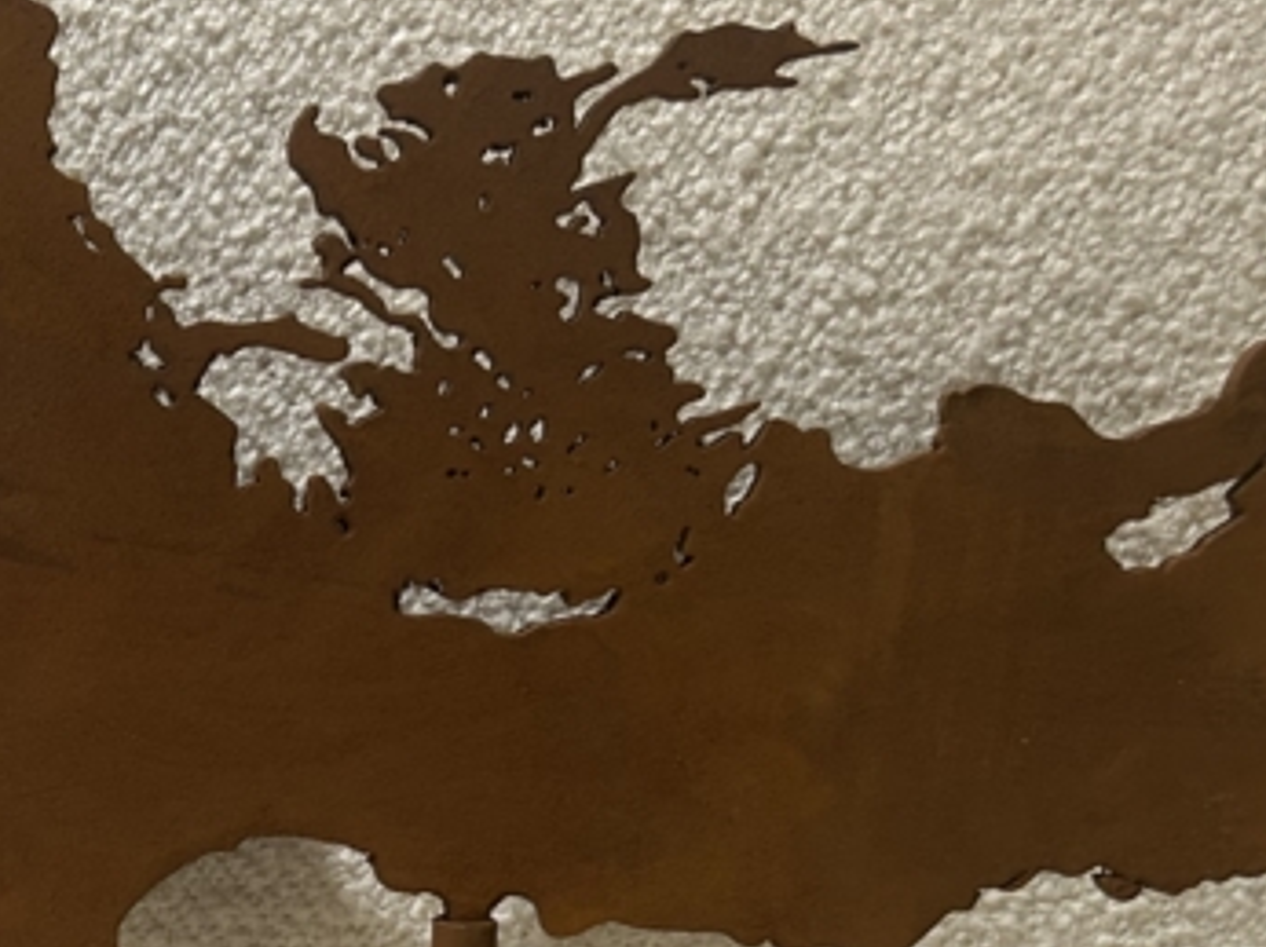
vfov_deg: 20.2
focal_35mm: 71
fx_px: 2595
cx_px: -143
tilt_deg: -28.4
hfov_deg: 25.3
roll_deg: -0.7
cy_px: 878
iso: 160
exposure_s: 1/50
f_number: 1.5
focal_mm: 5.7
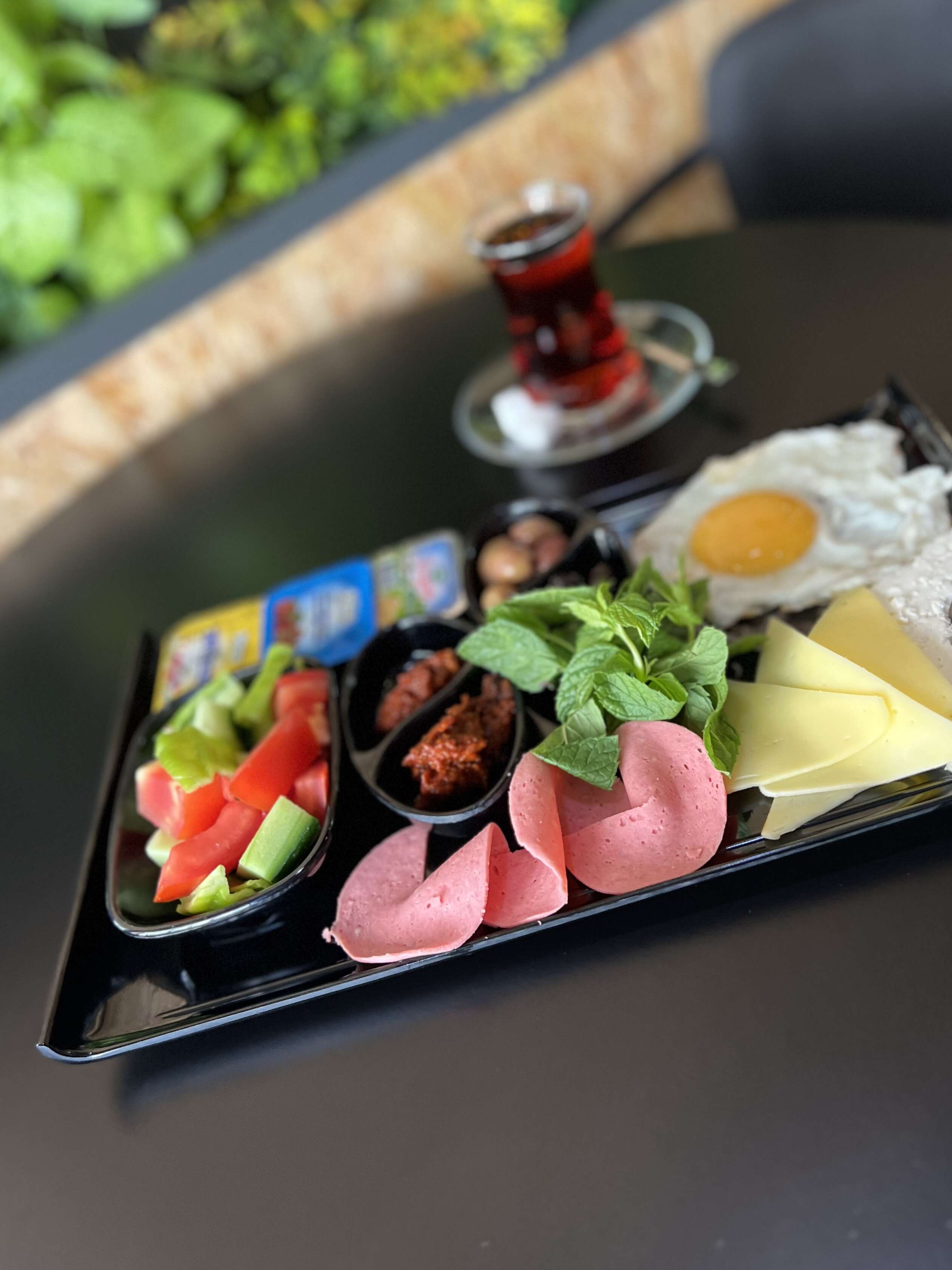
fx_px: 1137
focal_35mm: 31
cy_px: 578
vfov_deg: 58.3
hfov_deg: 45.3
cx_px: 552
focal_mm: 5.7
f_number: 1.5
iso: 250
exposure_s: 1/50
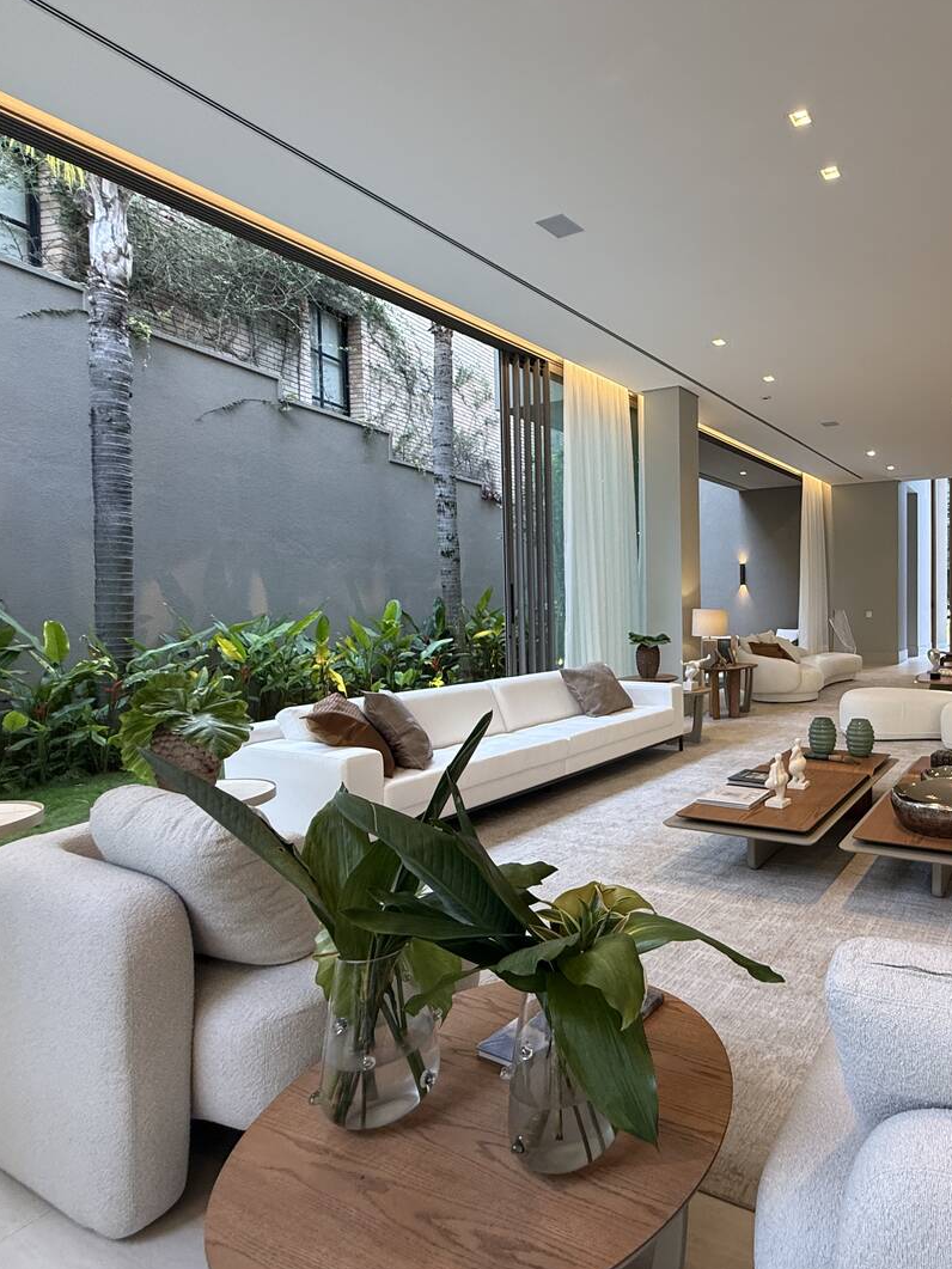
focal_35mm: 19
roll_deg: -0.2
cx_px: 777
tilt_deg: -2.0
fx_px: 697
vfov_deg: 84.7
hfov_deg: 62.2
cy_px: 630
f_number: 2.2
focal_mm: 2.22
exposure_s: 1/120
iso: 160
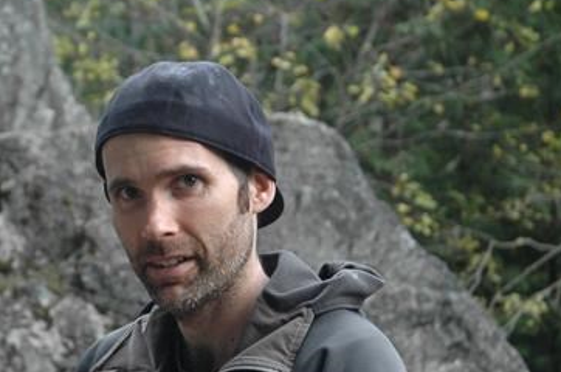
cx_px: 180
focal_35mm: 124
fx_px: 1929
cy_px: 212
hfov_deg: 16.5
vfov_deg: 11.0
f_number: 4.5
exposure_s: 1/40
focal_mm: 46
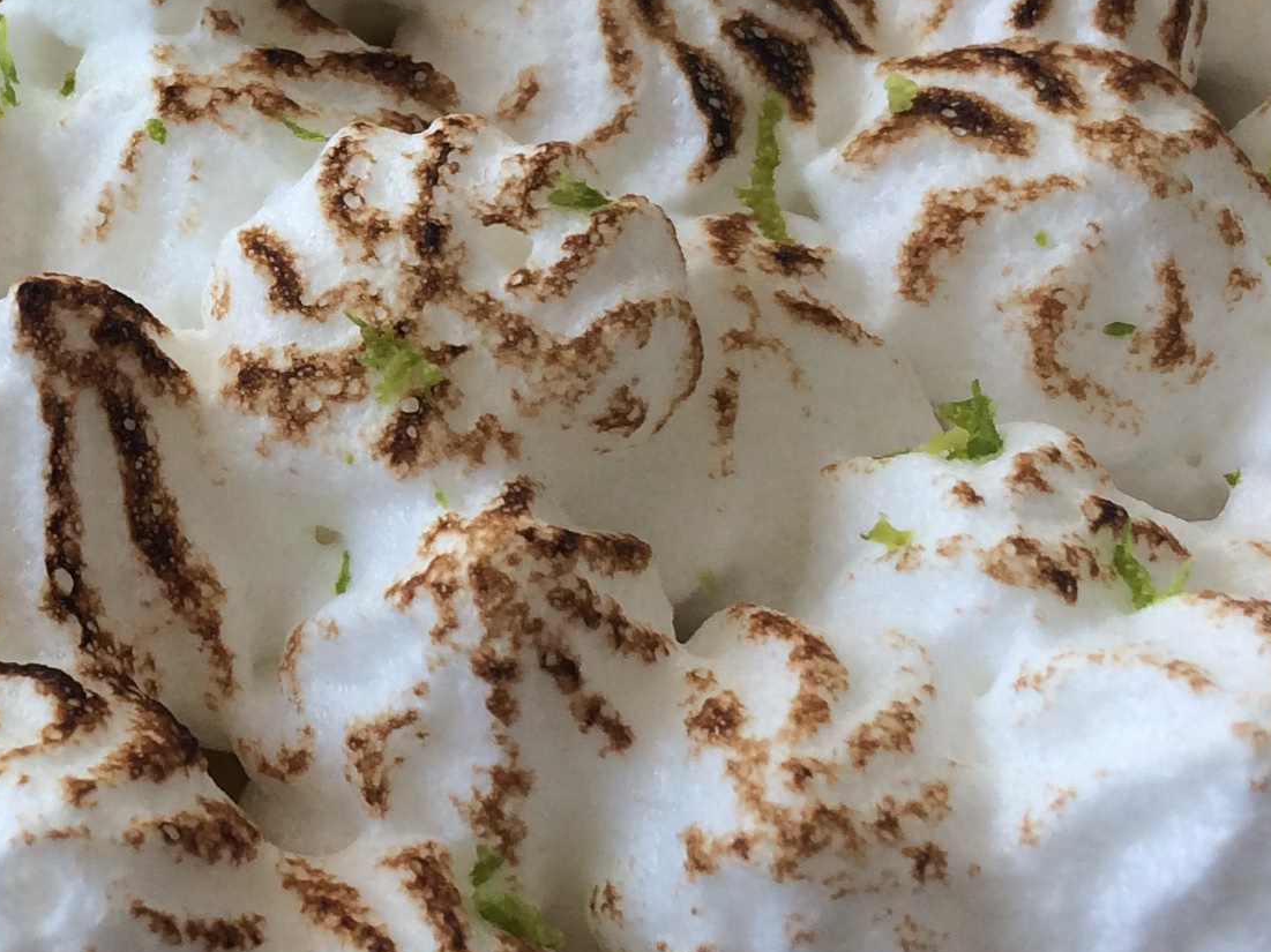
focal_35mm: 86
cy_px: 220
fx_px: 3157
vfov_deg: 17.0
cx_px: -68
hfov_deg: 21.8
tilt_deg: -54.3
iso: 32
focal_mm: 4.15
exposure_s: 1/316
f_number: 2.2
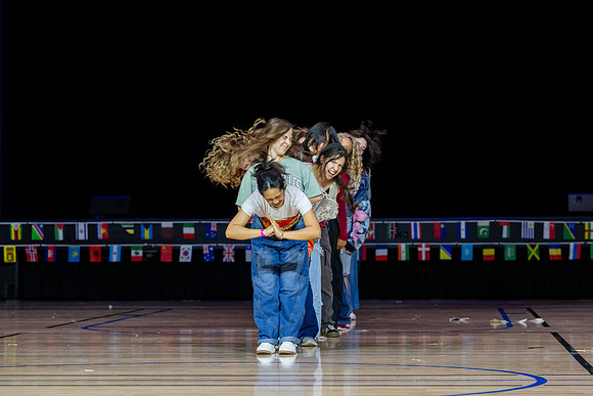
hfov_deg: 14.4
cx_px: 339
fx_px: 2344
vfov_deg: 9.6
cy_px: 215
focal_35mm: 142
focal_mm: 115
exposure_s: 1/100
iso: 1000
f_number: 4
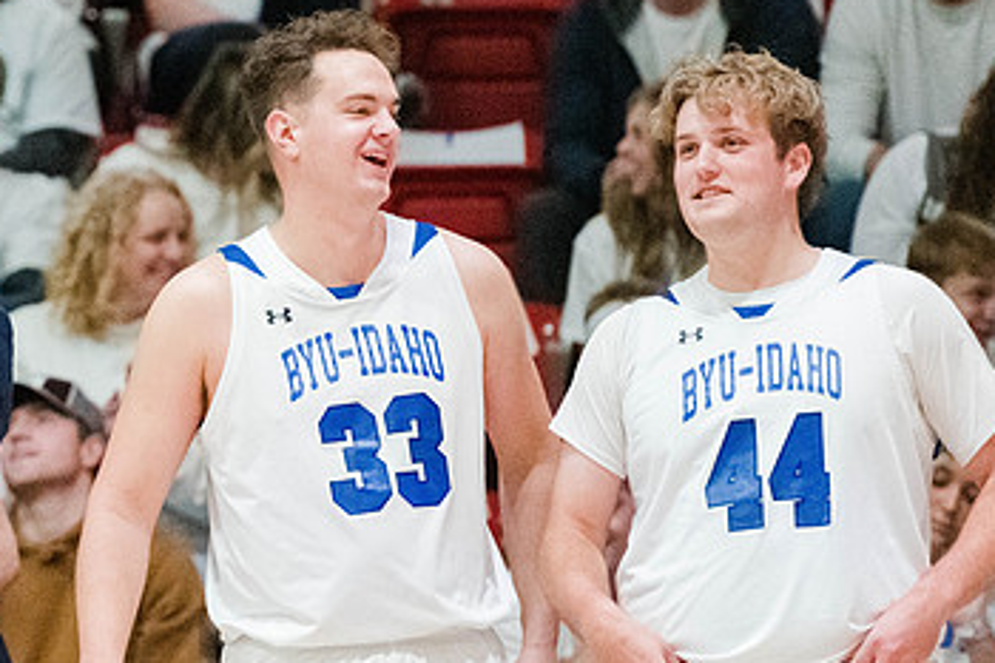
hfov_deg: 4.6
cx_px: -4
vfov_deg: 3.1
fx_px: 12348
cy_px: 206
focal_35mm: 447
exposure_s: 1/1000
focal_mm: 200
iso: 20000
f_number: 2.8
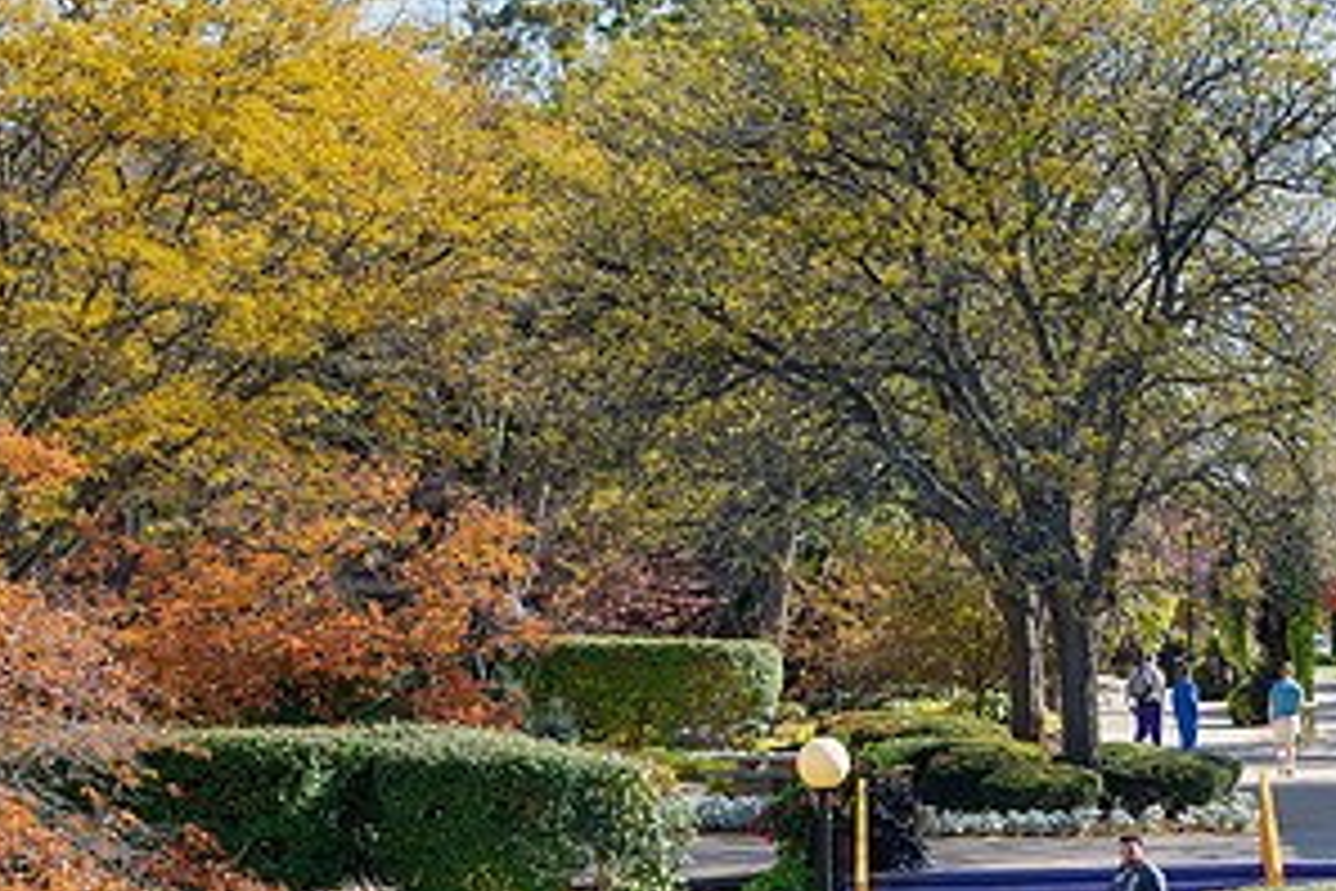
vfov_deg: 8.3
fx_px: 6160
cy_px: 749
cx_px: 1179
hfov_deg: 12.3
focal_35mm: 166
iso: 400
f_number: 5.6
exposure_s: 1/640
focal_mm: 85
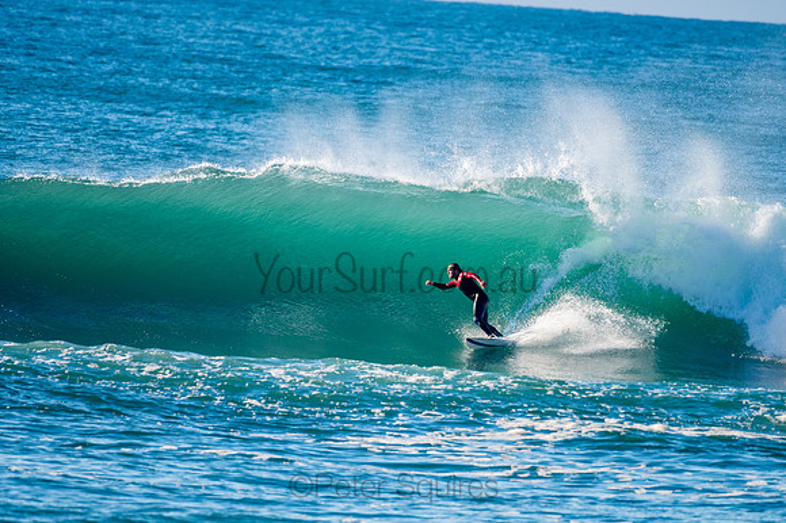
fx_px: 13370
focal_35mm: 613
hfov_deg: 3.4
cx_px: 393
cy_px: 262
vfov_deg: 2.2
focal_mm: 500
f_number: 5.6
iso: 80
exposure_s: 1/320
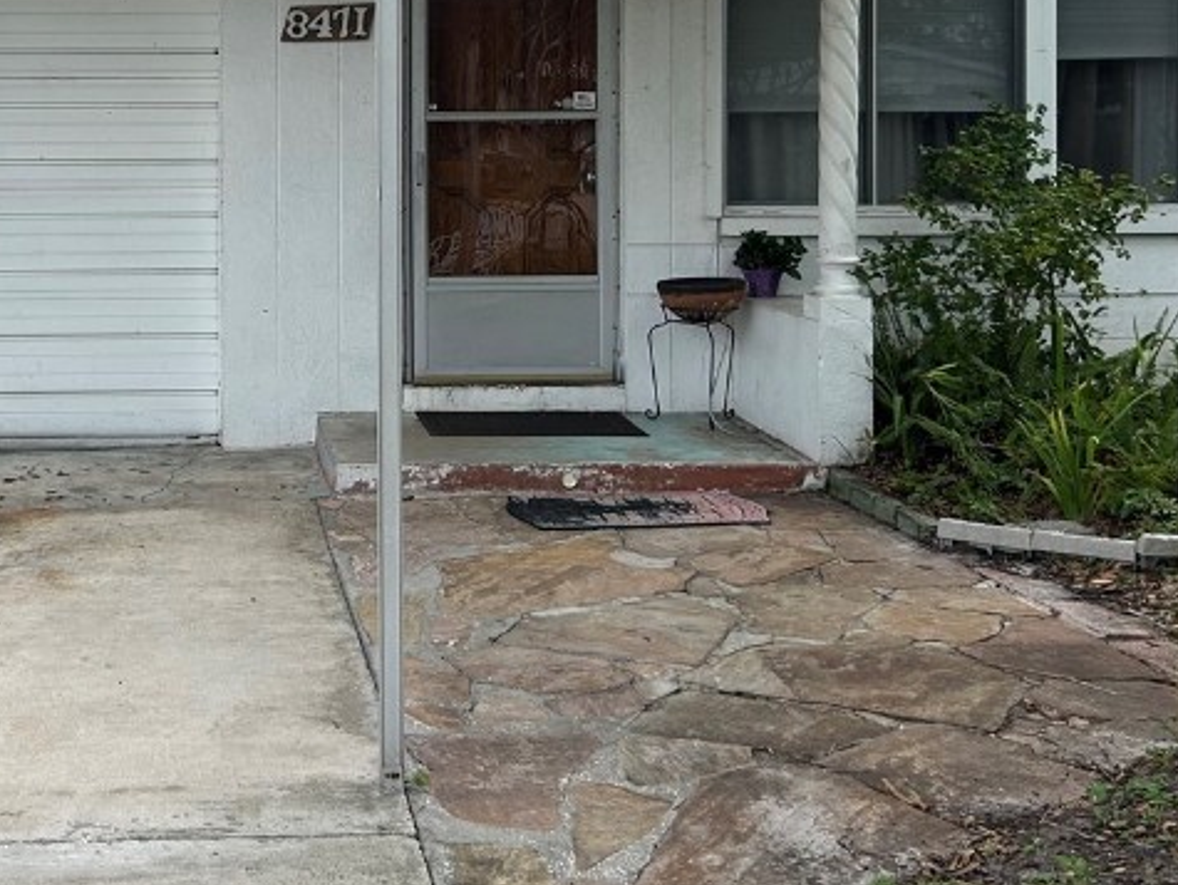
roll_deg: -0.3
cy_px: 141
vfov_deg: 25.6
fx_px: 1907
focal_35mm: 56
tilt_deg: -1.2
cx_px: 231
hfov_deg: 33.3
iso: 50
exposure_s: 1/2299
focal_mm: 5.7
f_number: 1.5
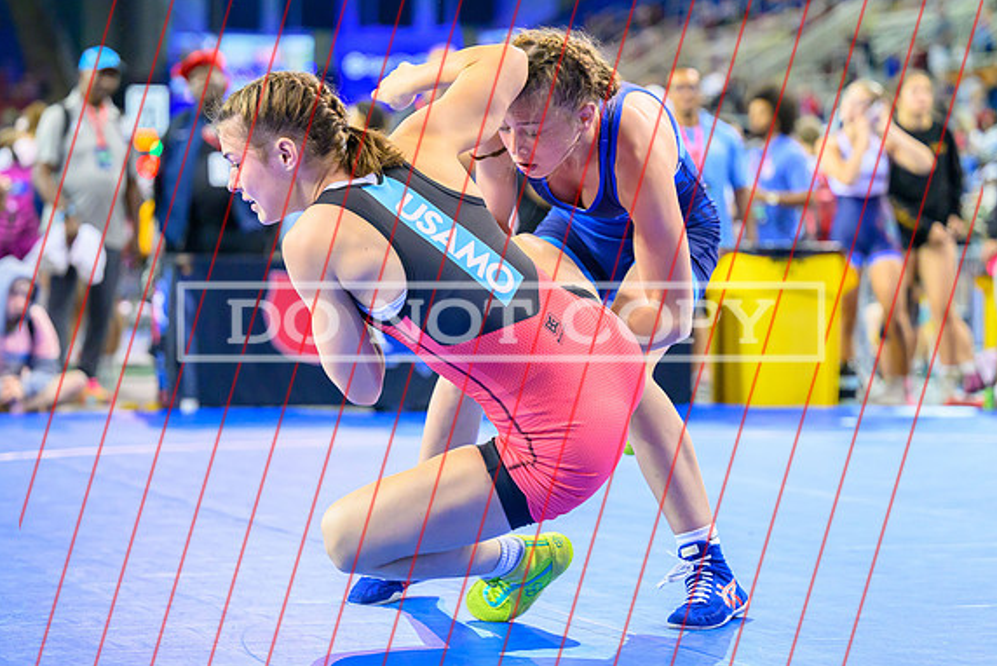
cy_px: 279
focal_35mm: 105
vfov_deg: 13.1
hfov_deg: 19.4
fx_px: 2909
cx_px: 475
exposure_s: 1/800
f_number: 2.8
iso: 2800
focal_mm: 83
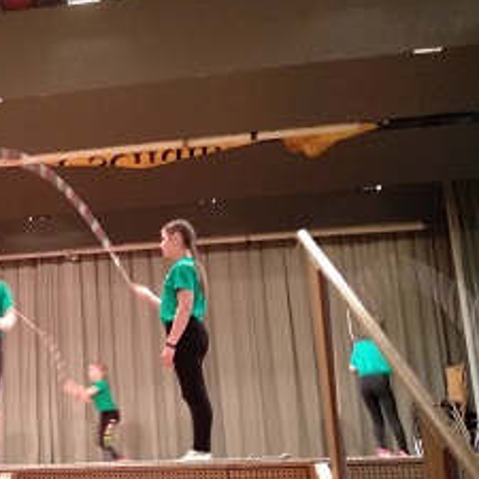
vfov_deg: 33.2
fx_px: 798
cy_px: 308
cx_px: -6
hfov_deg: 30.8
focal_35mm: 51
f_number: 2.2
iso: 1250
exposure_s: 1/17
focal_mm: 3.83
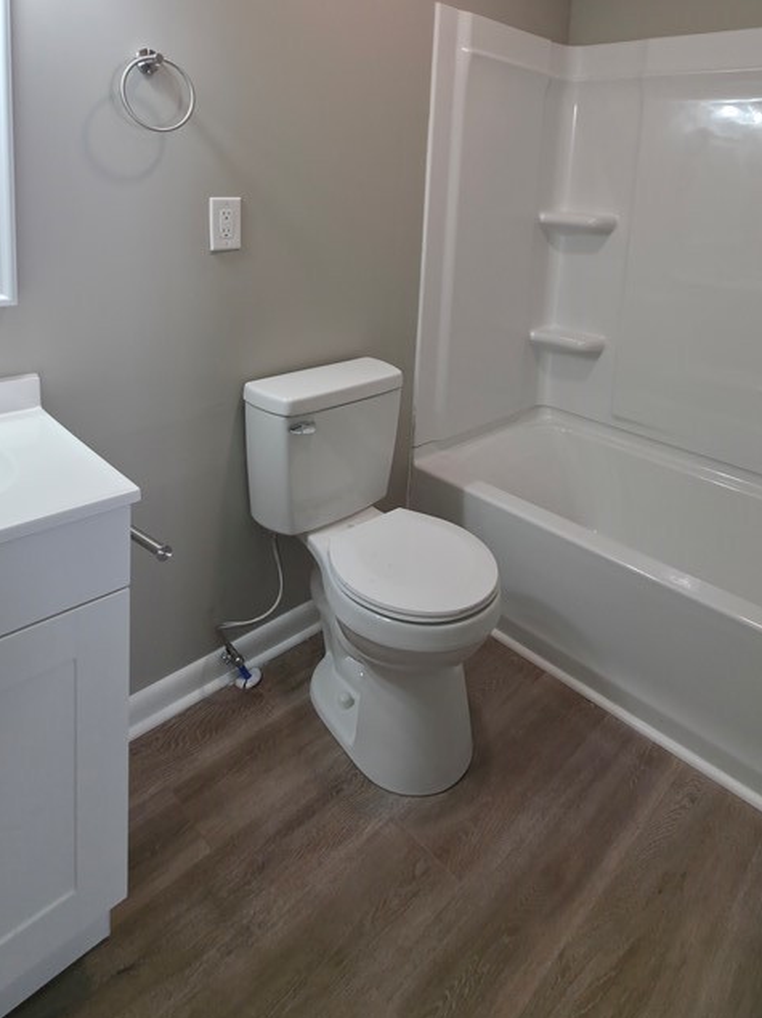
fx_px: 617
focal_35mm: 21
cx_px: 432
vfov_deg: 73.5
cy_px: 255
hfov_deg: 63.2
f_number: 1.9
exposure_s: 1/120
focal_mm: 2.2
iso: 50
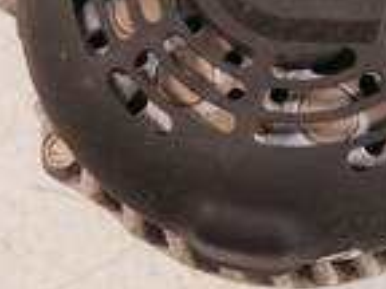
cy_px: -13
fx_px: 892
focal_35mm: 80
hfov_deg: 24.2
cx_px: 273
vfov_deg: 17.9
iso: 1250
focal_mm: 12
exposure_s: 1/125
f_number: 3.5
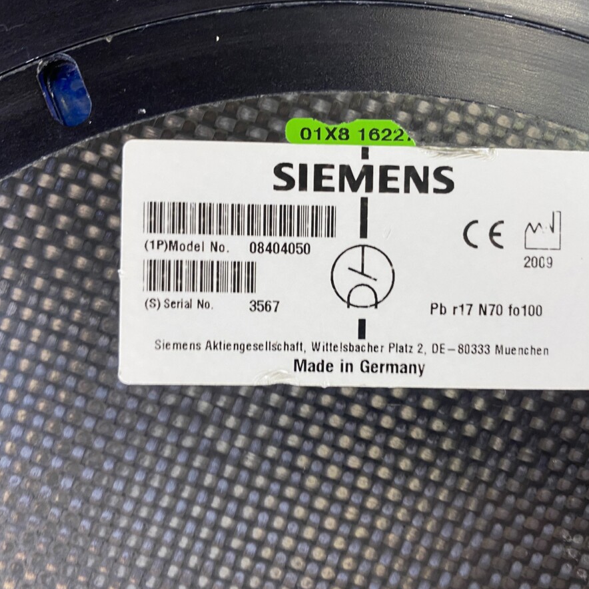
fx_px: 578
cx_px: 336
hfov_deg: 53.9
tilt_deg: -85.8
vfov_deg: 54.0
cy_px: 296
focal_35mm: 30
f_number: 1.8
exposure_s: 1/50
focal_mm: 4.25
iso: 80
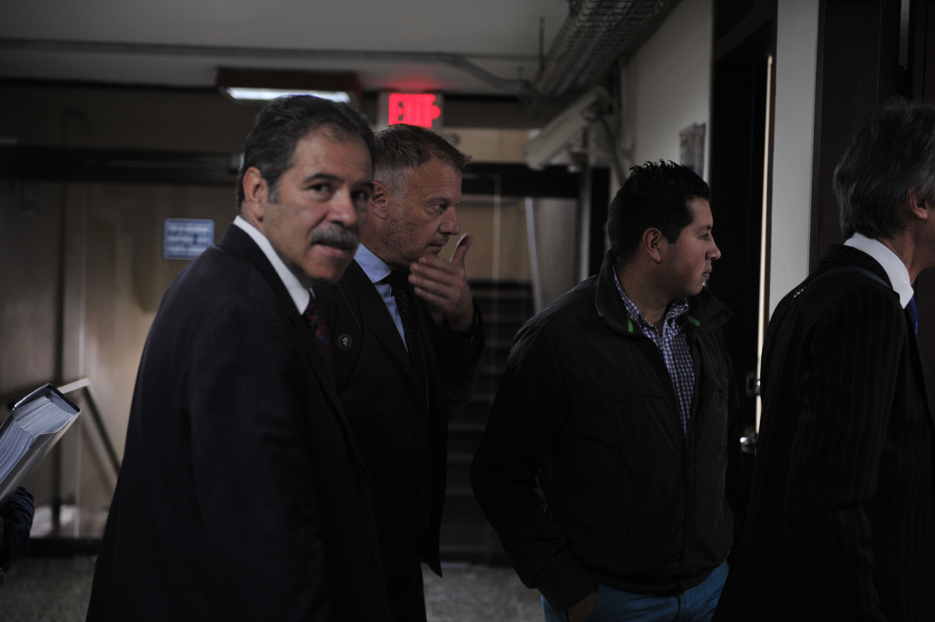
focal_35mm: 60
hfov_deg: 33.4
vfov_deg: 22.6
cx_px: 468
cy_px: 311
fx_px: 1557
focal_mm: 60
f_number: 2.8
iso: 1600
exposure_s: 1/100
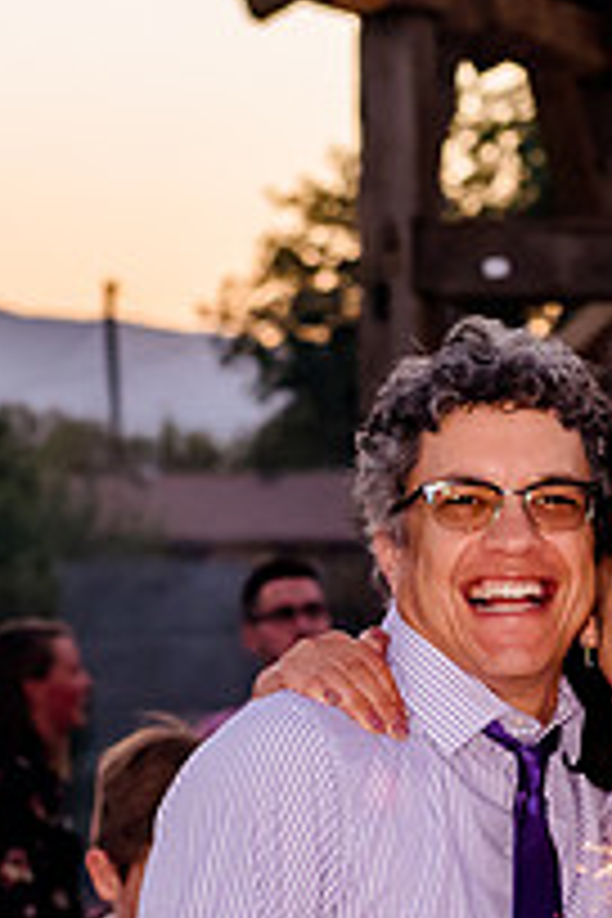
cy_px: 817
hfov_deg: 5.2
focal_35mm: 266
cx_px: 498
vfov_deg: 7.7
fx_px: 6782
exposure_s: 1/200
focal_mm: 70
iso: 1600
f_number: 5
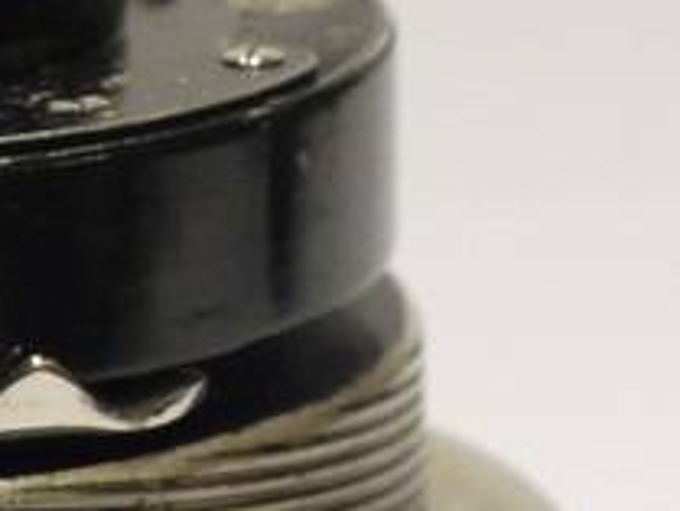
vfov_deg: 4.3
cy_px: 918
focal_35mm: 345
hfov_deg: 5.7
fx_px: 6781
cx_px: 98
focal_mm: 30
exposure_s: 1/15
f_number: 7.1
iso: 400
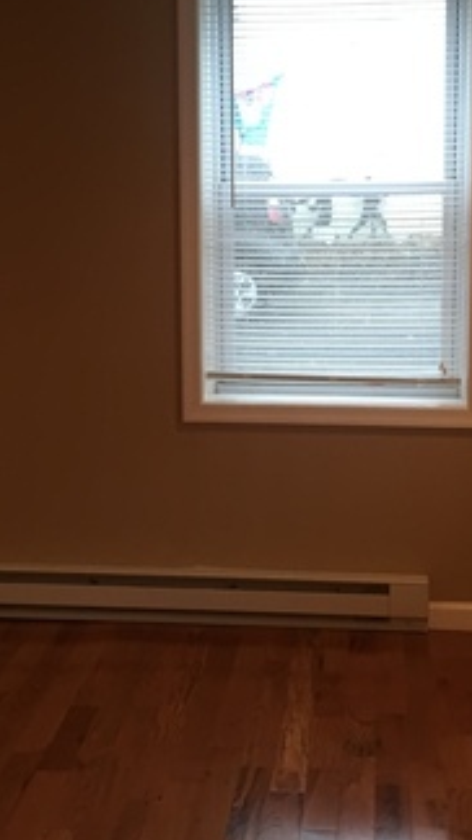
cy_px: 399
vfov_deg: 32.4
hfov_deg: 18.5
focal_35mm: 65
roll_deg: -0.2
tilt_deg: -10.5
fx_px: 1448
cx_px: 198
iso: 80
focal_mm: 4.15
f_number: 2.2
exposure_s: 1/30
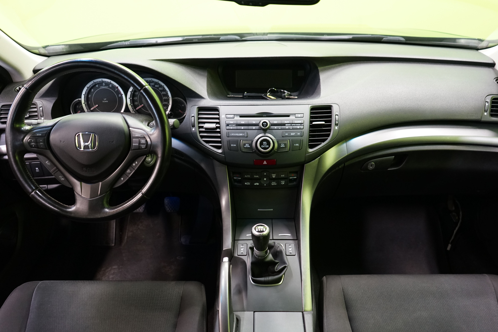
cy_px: 166
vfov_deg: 43.6
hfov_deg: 61.9
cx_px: 249
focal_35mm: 30
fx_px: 415
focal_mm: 30
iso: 2000
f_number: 4
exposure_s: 1/20
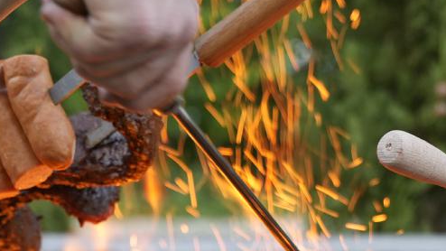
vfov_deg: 6.9
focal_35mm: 174
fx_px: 2061
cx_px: 282
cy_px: 395
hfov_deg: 12.3
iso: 500
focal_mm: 42.8
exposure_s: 1/80
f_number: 2.8
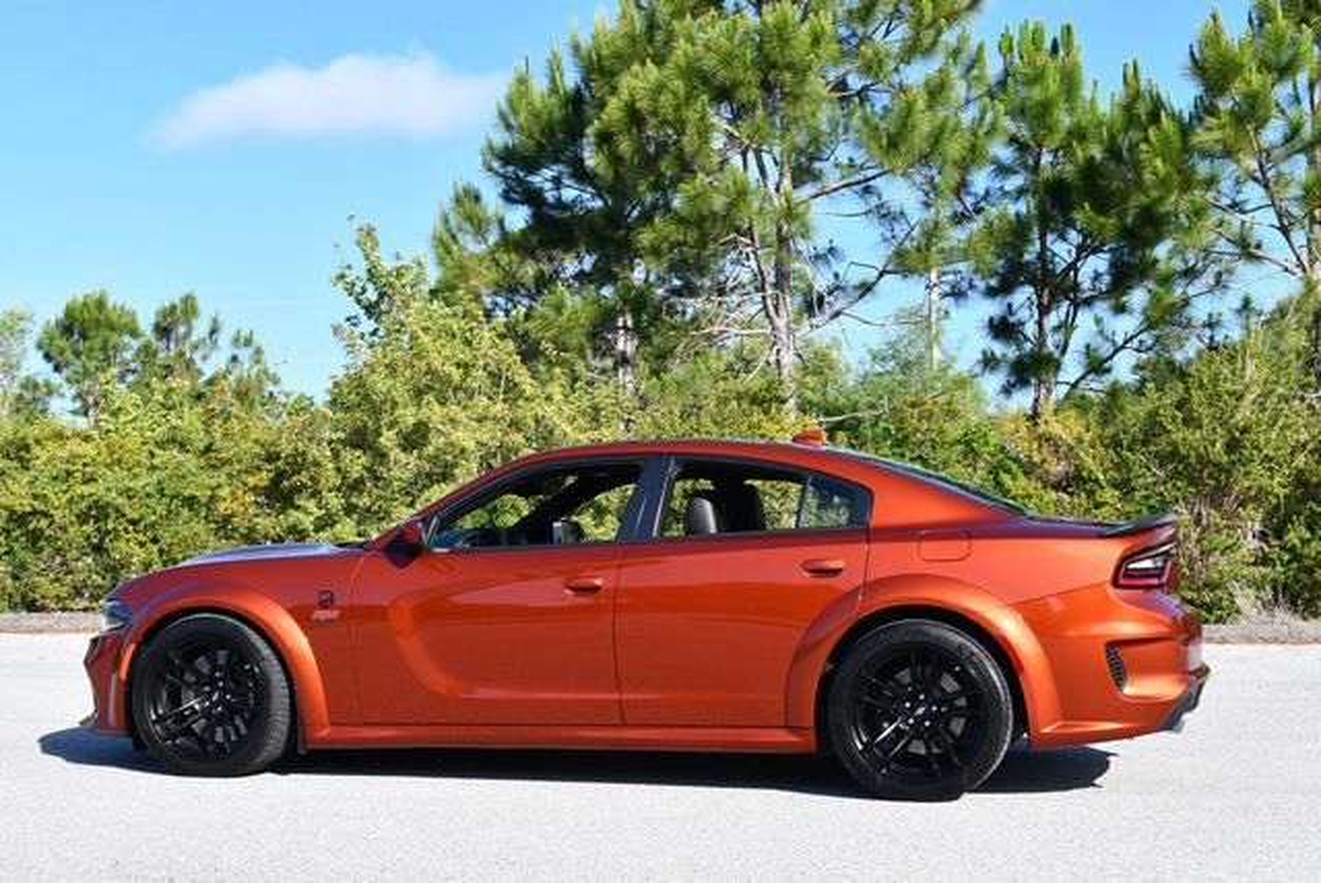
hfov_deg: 35.6
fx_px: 2057
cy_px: 442
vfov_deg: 24.2
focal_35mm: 56
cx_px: 660
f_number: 8
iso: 180
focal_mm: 28
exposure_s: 1/250
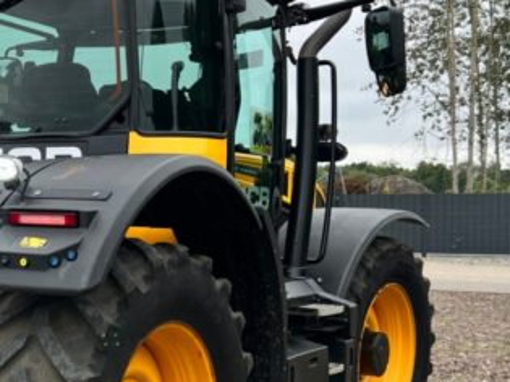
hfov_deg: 28.3
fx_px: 972
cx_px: 52
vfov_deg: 22.2
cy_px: 240
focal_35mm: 66
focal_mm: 5.7
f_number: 1.5
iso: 50
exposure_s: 1/1048
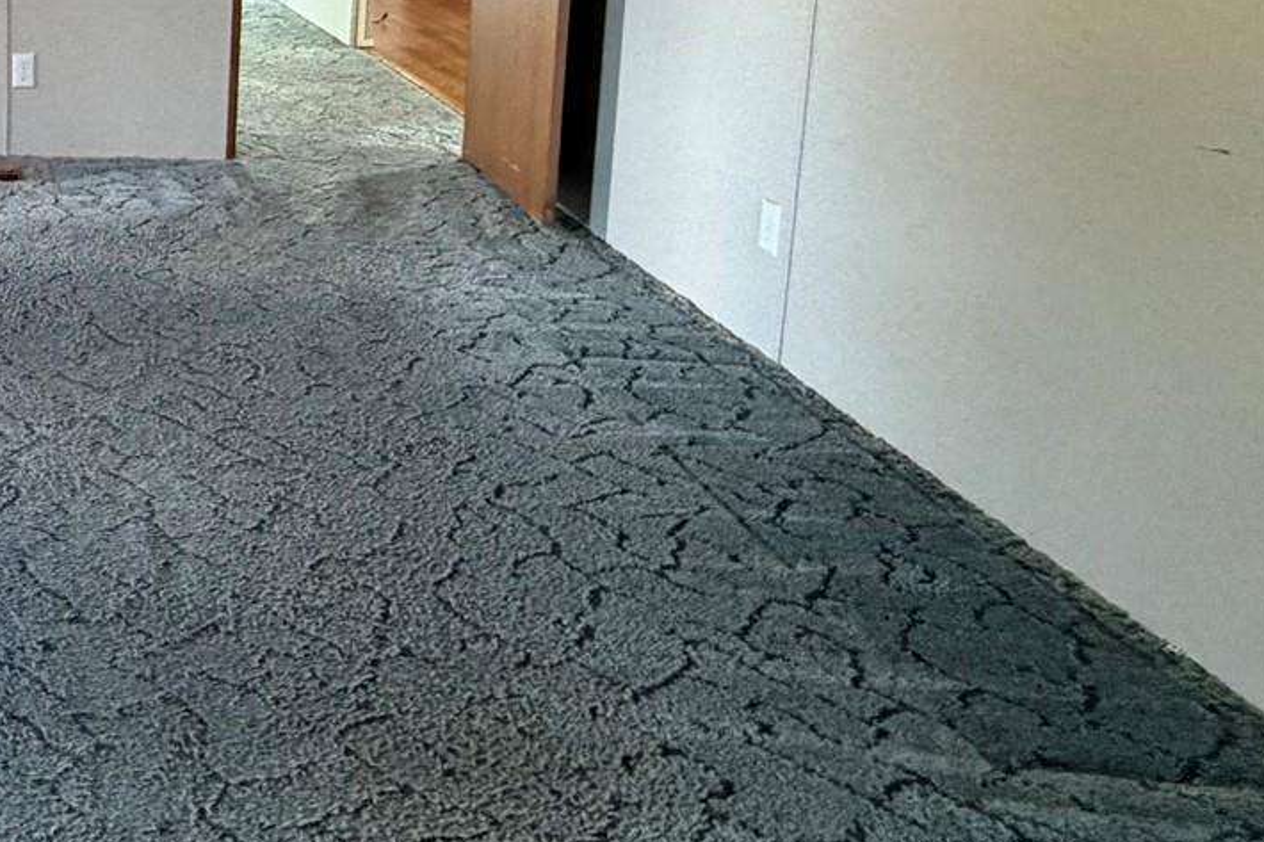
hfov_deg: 35.3
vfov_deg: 29.7
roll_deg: +0.8
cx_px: -292
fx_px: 1474
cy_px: -2
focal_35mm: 42
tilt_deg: -9.9
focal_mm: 2.22
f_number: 2.2
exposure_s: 1/60
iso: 400
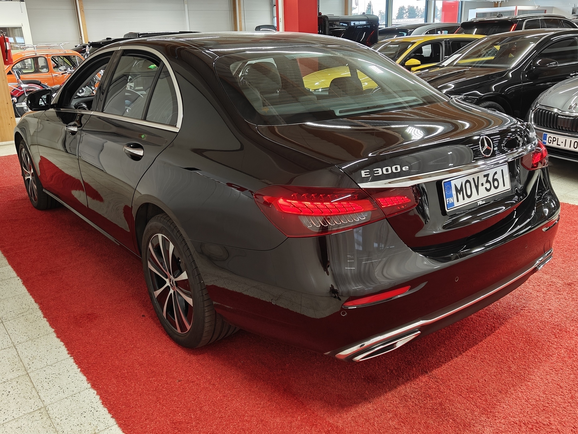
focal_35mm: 31
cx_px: 289
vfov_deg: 45.4
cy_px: 217
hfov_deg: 58.4
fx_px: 518
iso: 80
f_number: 1.8
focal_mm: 5.59
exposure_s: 1/50
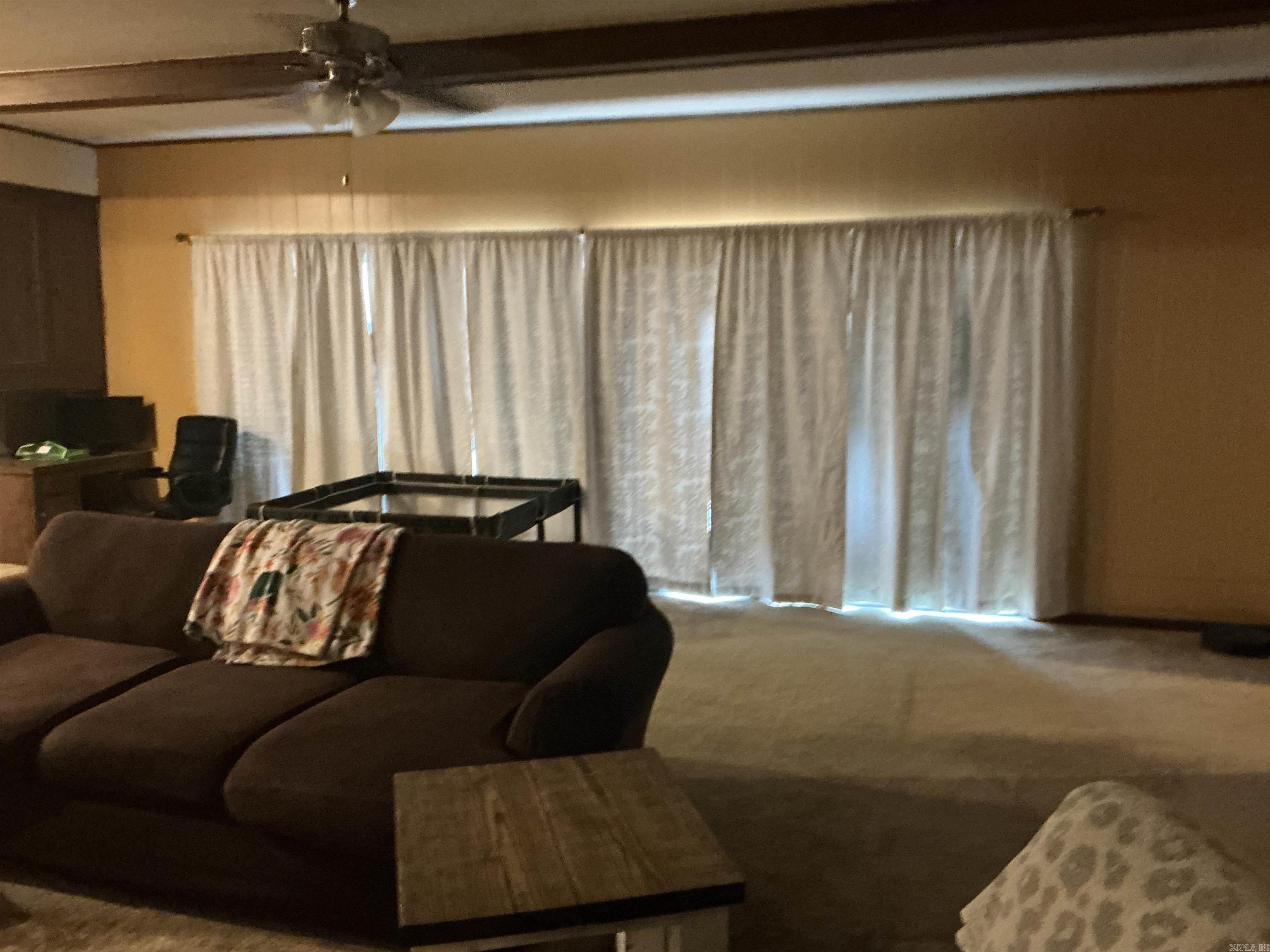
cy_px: 476
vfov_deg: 49.7
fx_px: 1027
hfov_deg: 63.4
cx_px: 635
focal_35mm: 28
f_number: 1.8
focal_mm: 3
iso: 640
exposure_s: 1/29
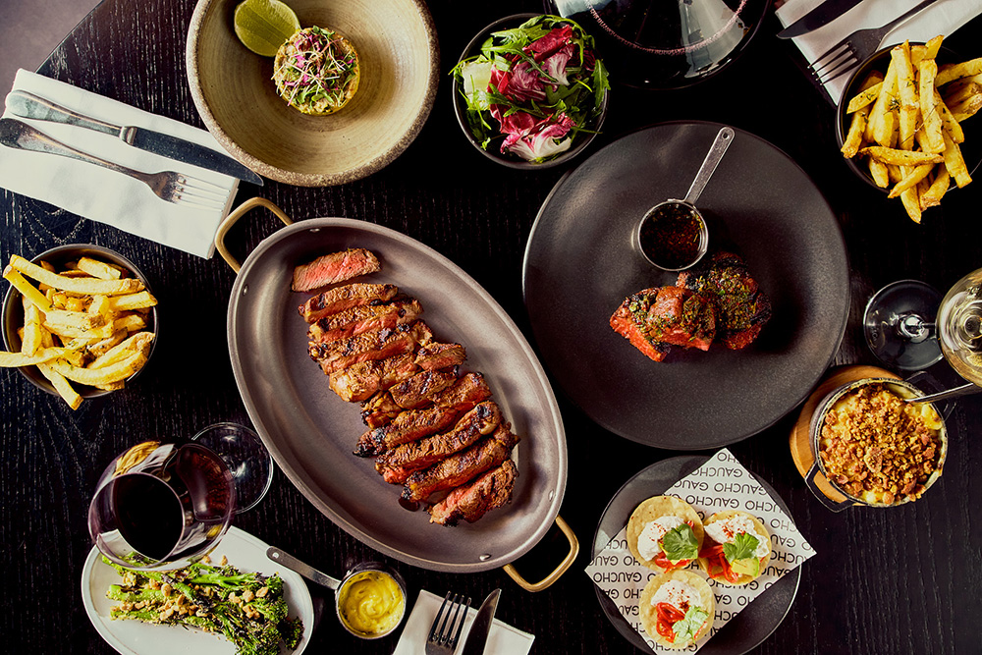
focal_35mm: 40
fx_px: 1091
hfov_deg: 48.5
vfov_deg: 33.4
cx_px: 491
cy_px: 328
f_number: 5.6
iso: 320
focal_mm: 40
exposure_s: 1/125
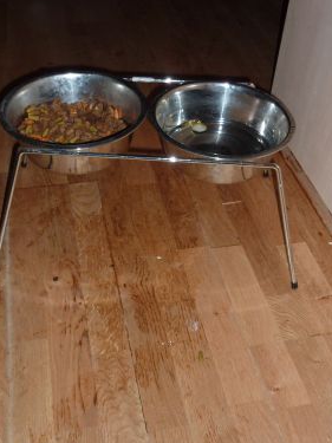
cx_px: 167
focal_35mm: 40
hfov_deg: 35.9
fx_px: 512
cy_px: 222
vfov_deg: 46.8
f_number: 3.3
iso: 100
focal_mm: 4.1
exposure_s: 1/125
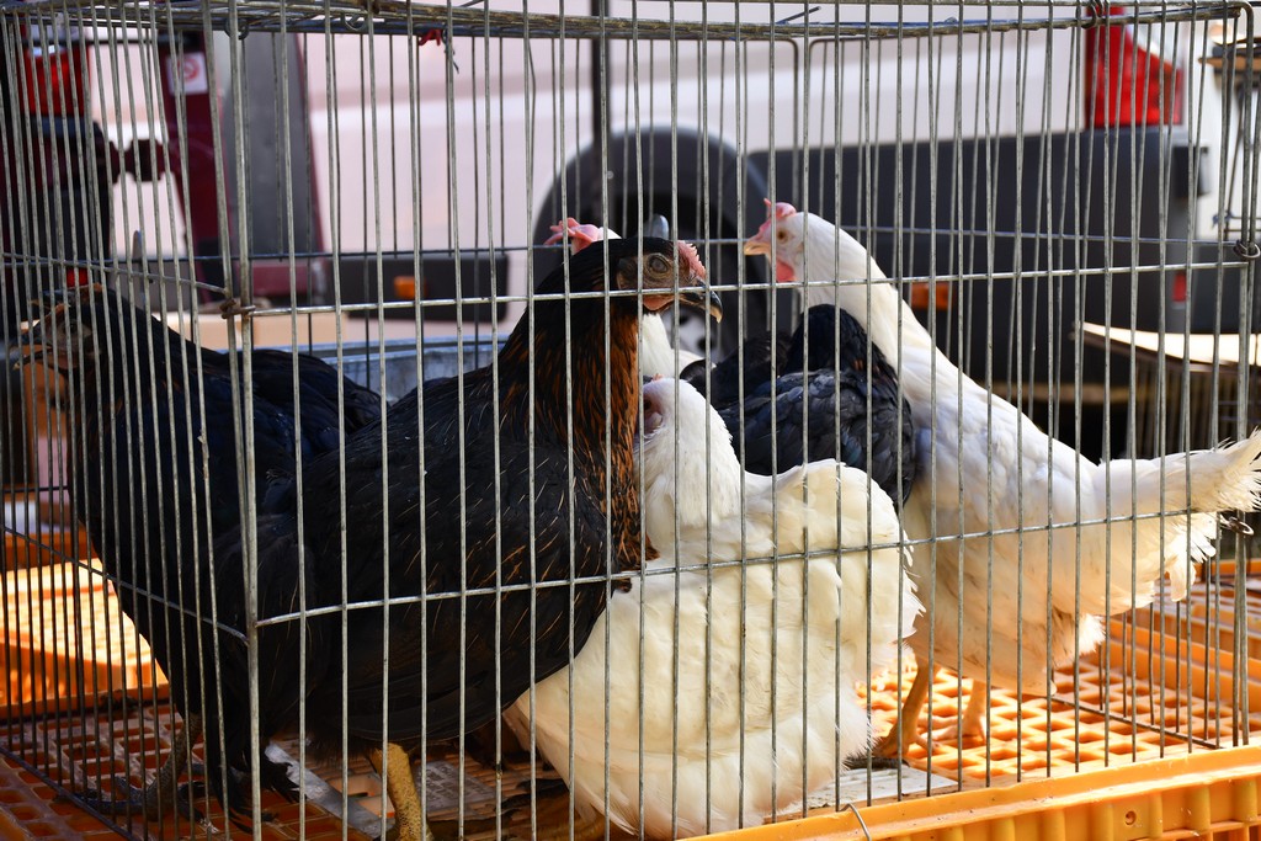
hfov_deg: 31.9
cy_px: 420
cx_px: 630
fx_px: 2207
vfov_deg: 21.6
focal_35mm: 63
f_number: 5.6
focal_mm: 42
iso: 250
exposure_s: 1/250
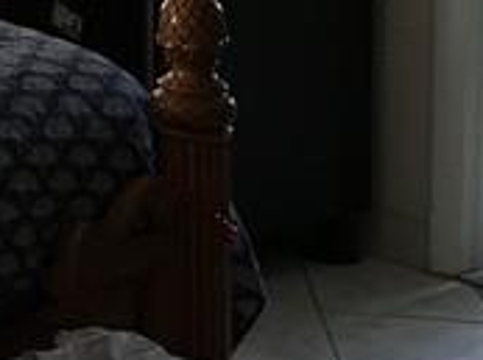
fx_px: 2395
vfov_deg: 8.1
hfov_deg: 10.6
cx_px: -477
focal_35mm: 172
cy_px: -447
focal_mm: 4.15
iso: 100
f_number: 2.2
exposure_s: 1/30
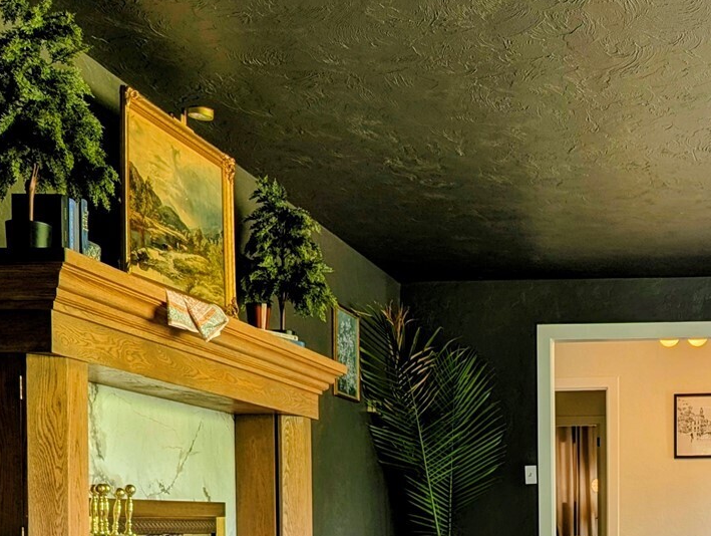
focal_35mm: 54
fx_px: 1111
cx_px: 621
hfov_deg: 33.8
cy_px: 568
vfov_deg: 25.4
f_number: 1.68
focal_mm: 6.9
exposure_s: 1/84.9
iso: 12
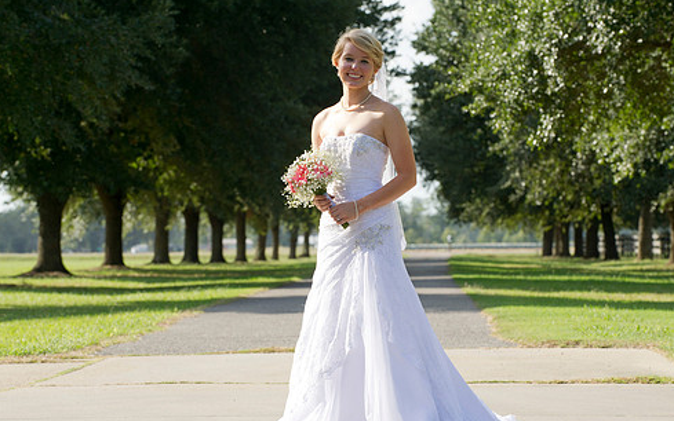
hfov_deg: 12.4
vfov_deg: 7.8
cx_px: 340
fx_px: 3105
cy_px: 238
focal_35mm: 169
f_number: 7.1
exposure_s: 1/250
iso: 250
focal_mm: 140
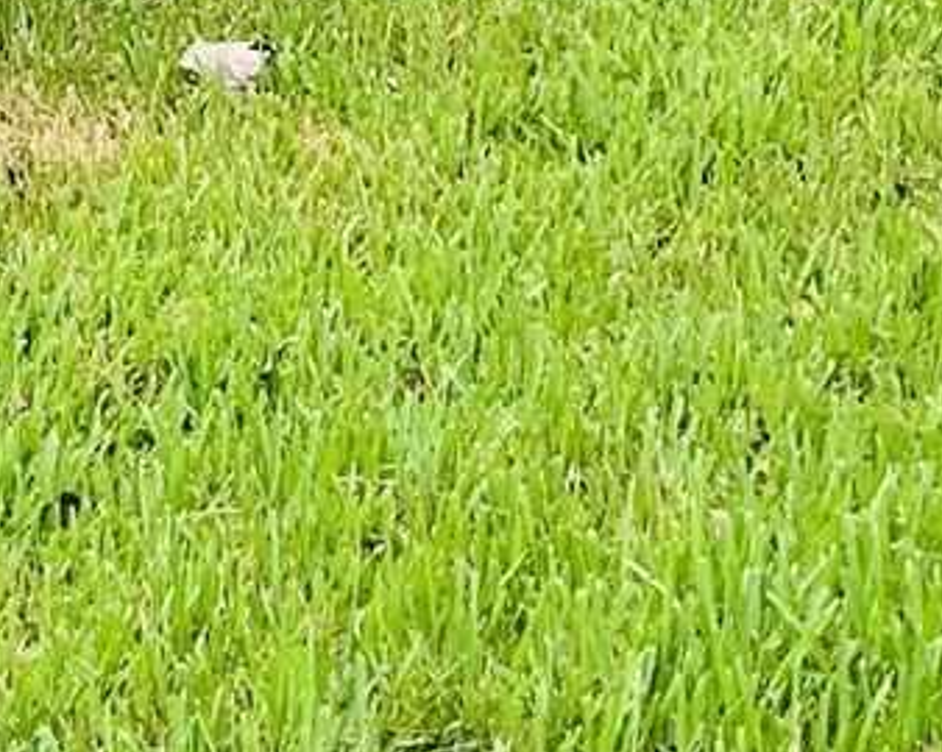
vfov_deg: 8.0
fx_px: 4820
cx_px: -817
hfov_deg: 10.4
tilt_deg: -5.9
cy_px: -1287
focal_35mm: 173
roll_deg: +2.1
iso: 50
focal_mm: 5.1
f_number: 1.6
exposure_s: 1/761
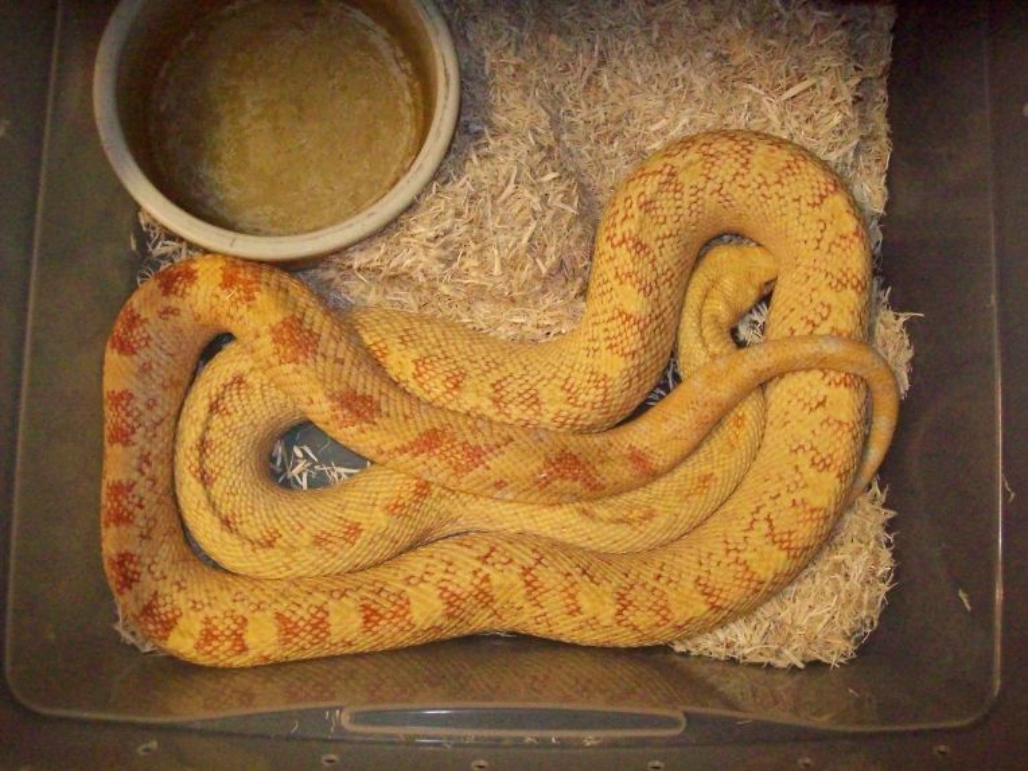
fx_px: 1069
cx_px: 514
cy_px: 386
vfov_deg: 39.7
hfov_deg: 51.4
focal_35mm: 36
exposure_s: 1/128
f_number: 2.7
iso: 800
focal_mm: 6
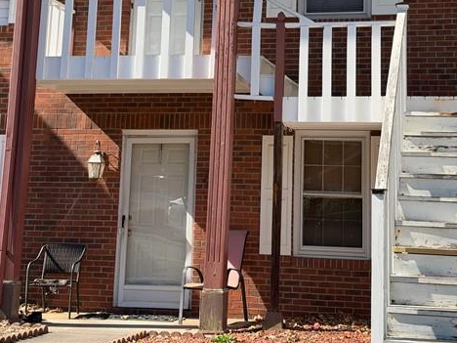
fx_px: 924
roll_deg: -2.1
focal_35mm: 70
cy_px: 49
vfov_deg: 20.7
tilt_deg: +13.0
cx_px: 246
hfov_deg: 27.8
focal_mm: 6.93
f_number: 1.8
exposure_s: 1/1715
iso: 64
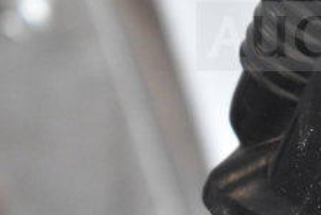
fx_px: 2030
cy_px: -44
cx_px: 359
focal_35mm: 227
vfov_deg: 6.0
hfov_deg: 9.0
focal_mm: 55
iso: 6400
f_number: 8
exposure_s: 1/250
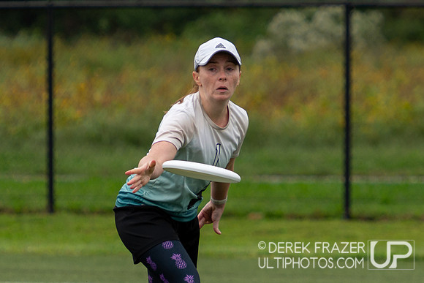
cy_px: 149
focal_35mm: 593
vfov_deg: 2.3
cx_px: 174
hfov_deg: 3.5
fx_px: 6983
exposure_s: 1/1000
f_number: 5.6
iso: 640
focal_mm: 280
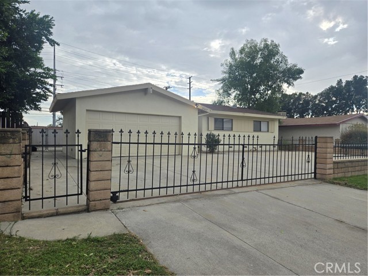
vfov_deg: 58.9
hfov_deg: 73.9
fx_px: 245
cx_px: 184
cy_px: 138
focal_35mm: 23
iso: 25
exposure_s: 1/857
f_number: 1.8
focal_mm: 5.4
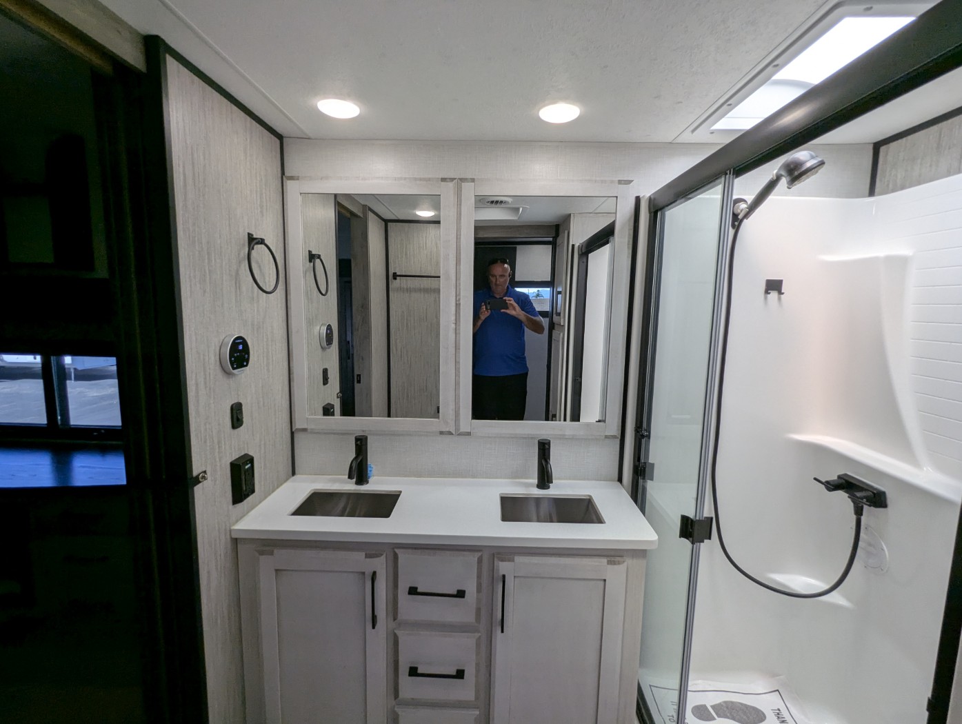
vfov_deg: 78.2
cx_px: 481
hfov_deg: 94.4
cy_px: 362
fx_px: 445
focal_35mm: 16
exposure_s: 1/214
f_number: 2.2
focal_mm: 2.35
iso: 55
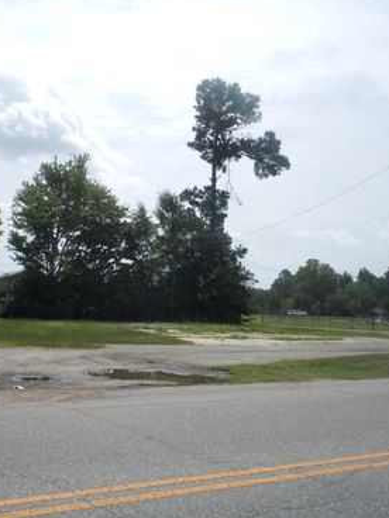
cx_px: 131
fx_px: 569
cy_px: 255
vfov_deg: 49.0
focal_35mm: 38
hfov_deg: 37.3
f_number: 7.4
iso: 100
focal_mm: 5
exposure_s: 1/400
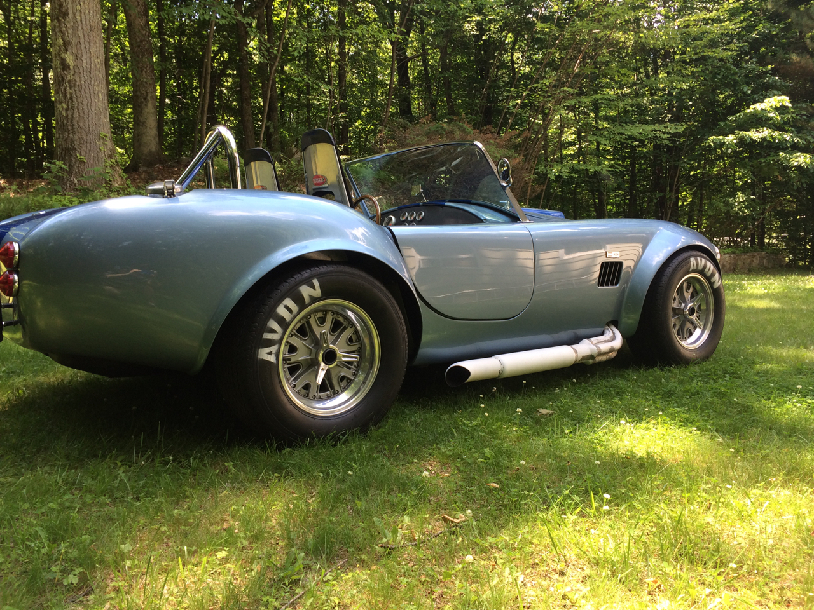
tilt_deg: -3.7
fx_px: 682
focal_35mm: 29
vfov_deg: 48.2
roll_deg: +1.2
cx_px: 407
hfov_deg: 61.7
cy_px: 305
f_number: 2.2
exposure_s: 1/155
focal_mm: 4.15
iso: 32
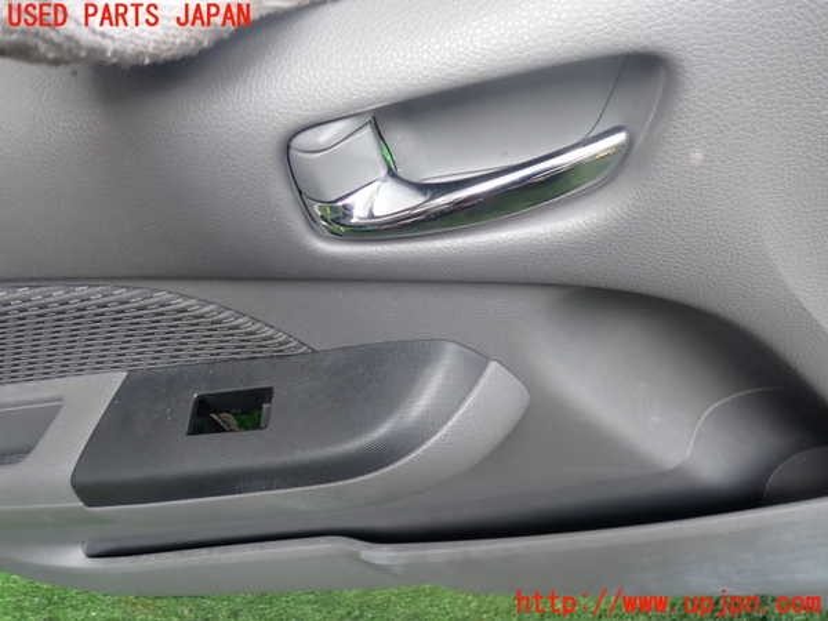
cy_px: 310
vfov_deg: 46.8
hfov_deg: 60.0
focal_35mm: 30
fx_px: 718
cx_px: 414
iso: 200
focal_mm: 5.4
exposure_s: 1/60
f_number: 2.3
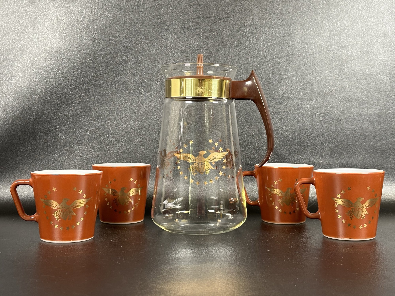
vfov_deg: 30.3
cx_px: 198
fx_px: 548
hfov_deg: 39.7
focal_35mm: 48
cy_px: 148
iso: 200
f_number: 1.78
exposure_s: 1/60
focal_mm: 6.86
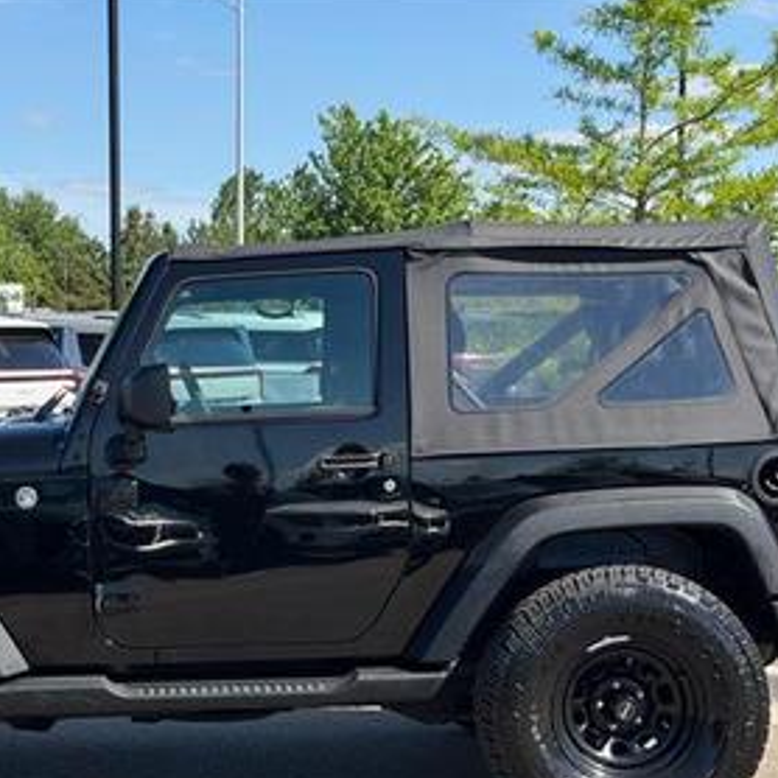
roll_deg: +0.0
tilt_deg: -5.0
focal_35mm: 77
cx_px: 210
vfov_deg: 22.4
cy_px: 515
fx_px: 1958
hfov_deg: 22.3
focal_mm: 6.76
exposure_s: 1/2494
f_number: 1.78
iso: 64
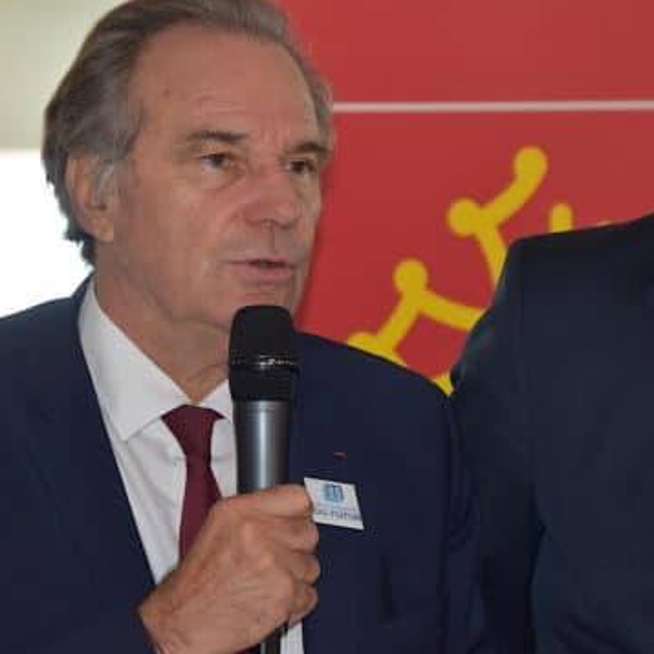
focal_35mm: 225
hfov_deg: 7.8
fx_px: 4803
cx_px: 223
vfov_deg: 7.8
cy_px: 291
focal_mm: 105
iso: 560
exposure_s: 1/200
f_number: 5.6
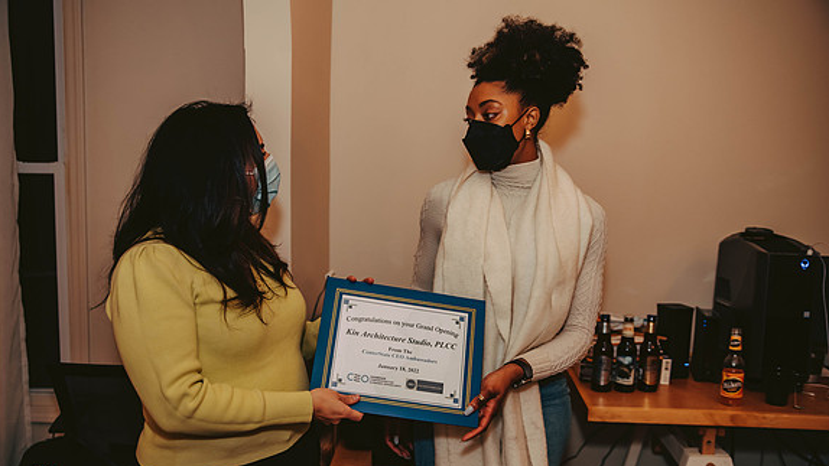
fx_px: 791
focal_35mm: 36
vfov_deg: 32.8
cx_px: 414
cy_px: 245
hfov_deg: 55.3
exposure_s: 1/160
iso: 1250
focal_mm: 34
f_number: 2.8
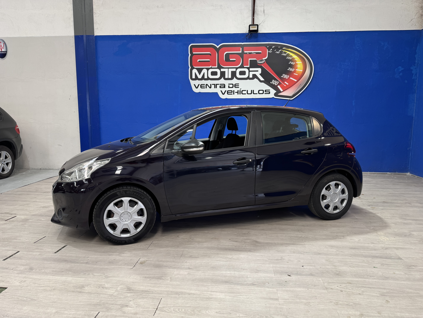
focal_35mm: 24
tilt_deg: -7.6
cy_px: 159
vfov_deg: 56.8
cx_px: 212
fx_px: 293
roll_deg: +0.3
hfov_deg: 71.6
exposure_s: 1/100
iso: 100
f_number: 1.78
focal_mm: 6.76
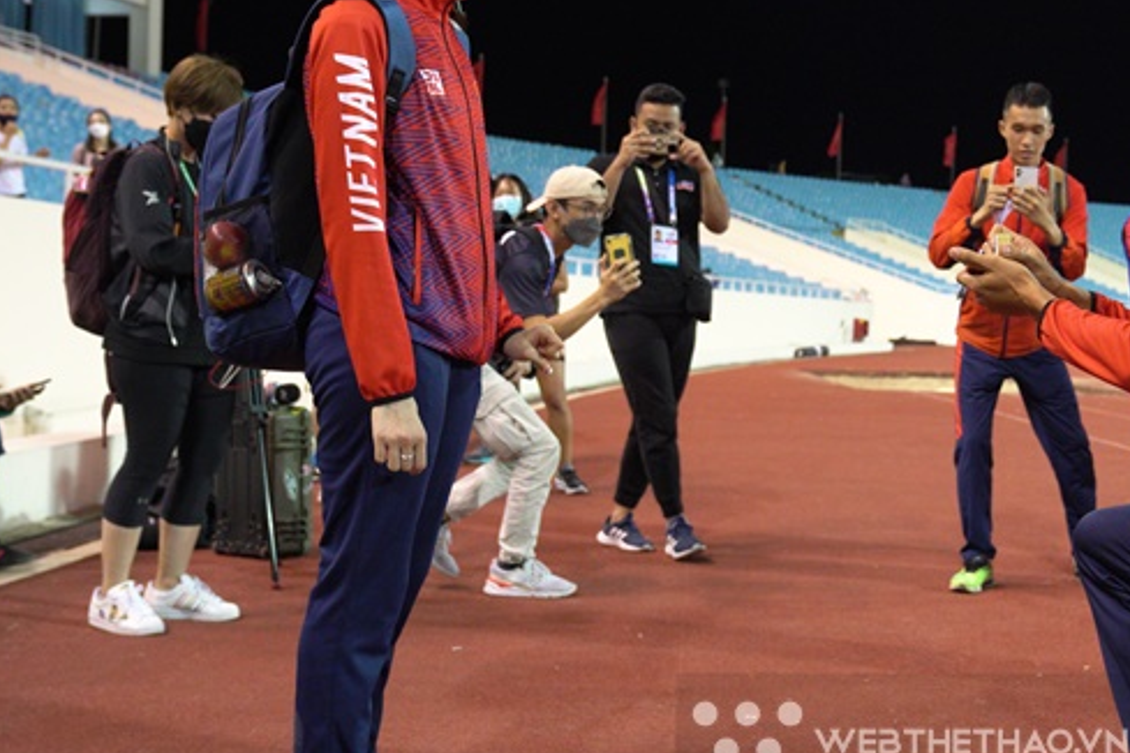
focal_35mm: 57
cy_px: 374
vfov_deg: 23.8
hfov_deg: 34.0
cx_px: 901
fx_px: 1789
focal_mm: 31
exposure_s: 1/400
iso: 3200
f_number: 4
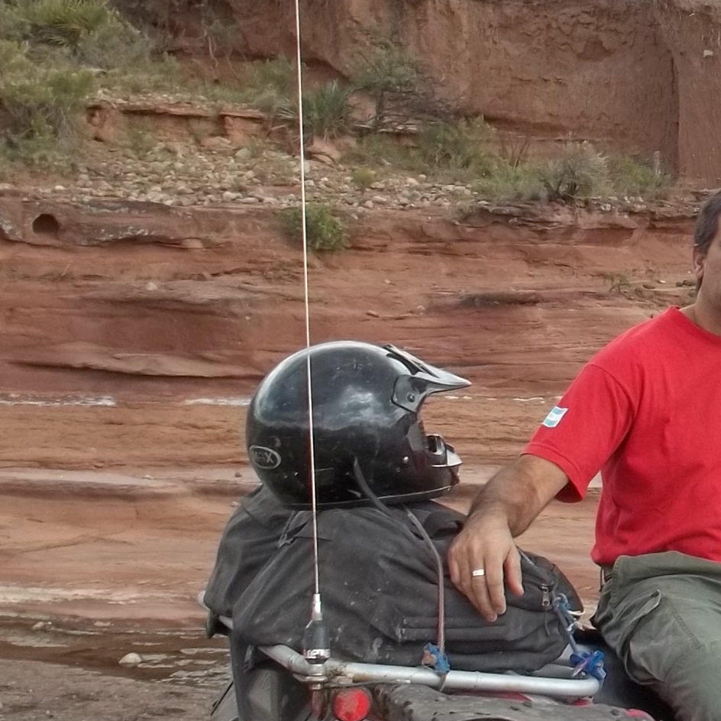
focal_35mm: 89
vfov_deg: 19.5
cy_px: 335
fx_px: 2097
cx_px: 1063
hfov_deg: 17.6
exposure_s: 1/250
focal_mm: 5.9
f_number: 3.3
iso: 64
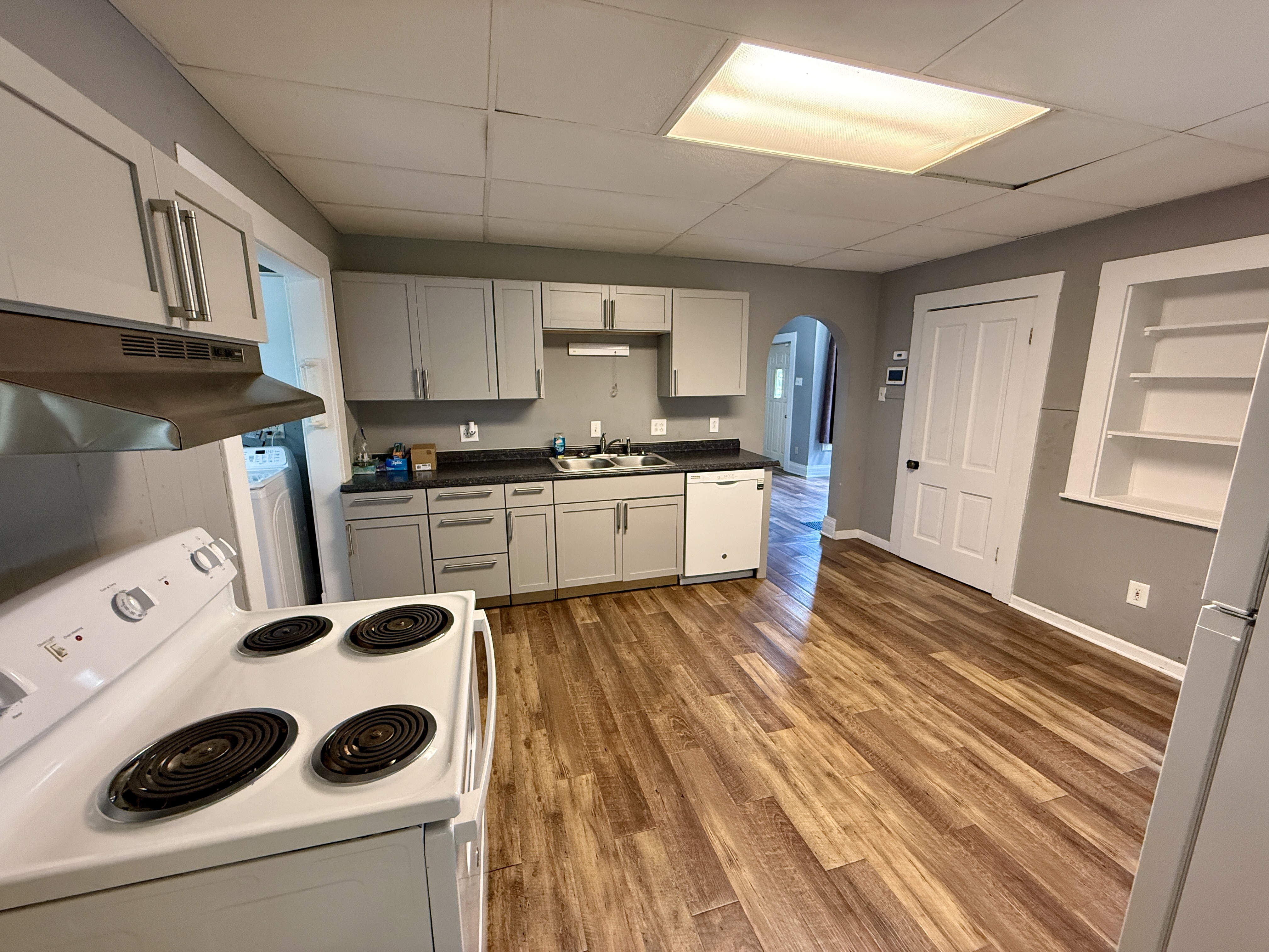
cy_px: 476
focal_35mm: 14
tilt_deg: -10.9
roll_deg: +0.0
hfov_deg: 102.1
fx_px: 513
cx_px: 634
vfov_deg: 85.7
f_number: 2.2
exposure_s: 1/60
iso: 320
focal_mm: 2.22
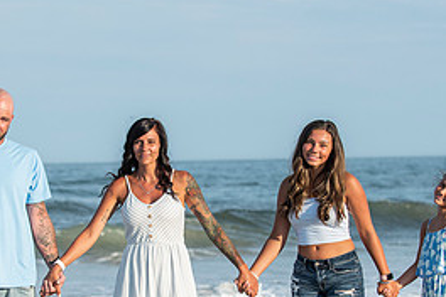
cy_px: 225
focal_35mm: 154
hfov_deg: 13.3
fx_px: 1908
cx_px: 149
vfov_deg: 8.9
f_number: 3.5
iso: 250
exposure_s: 1/2500
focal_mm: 70
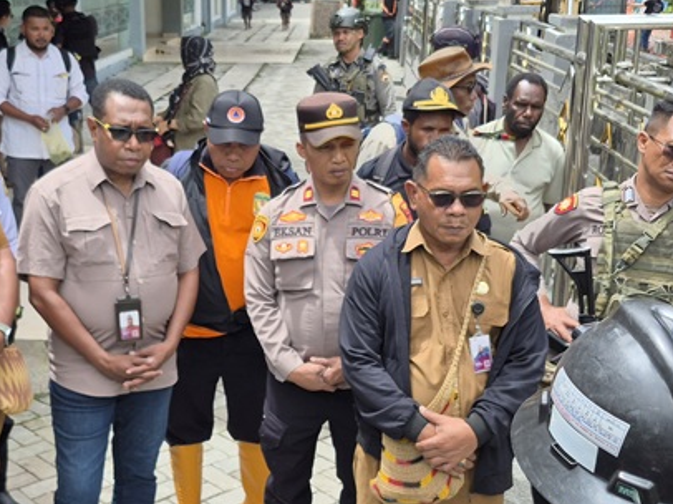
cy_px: 306
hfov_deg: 37.2
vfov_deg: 28.5
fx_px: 991
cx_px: 230
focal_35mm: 51
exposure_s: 1/1004
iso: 25
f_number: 1.8
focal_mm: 5.4
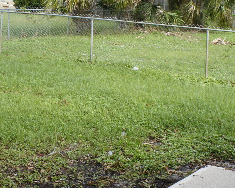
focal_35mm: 82
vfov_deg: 18.7
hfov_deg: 23.2
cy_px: 129
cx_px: 90
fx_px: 570
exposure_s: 1/60
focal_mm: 18
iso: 200
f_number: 11
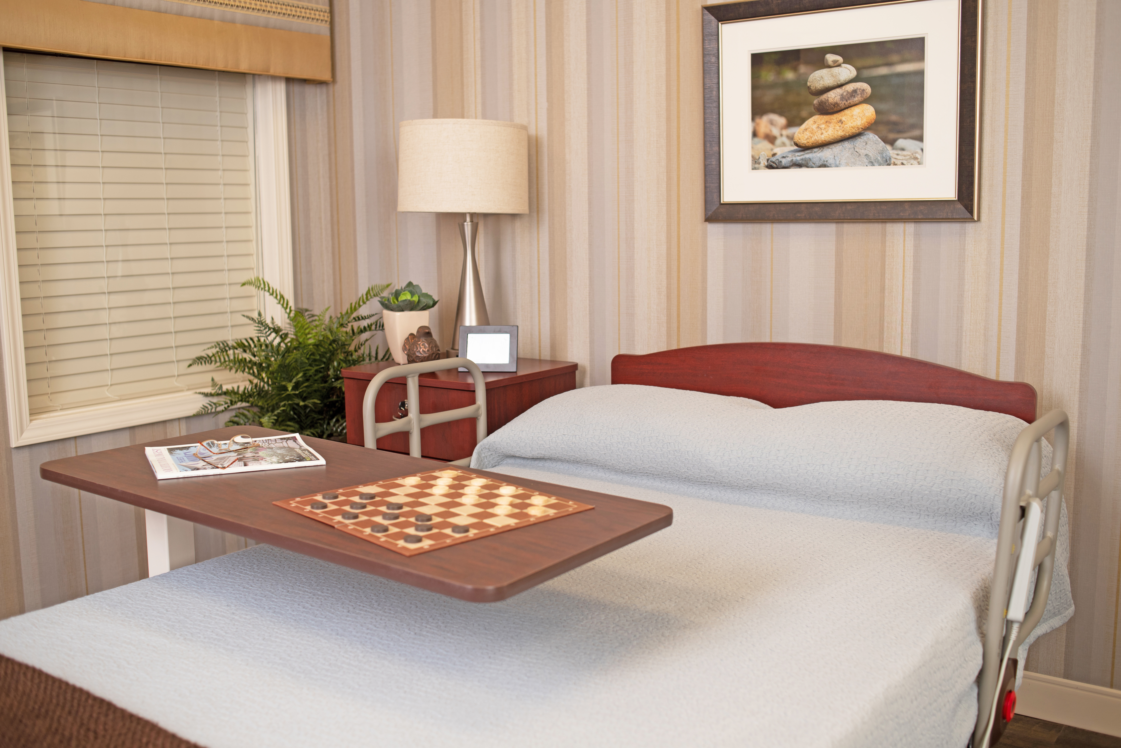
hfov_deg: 54.4
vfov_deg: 37.9
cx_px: 560
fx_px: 1090
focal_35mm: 35
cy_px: 374
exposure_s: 1/100
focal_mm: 35
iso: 200
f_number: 4
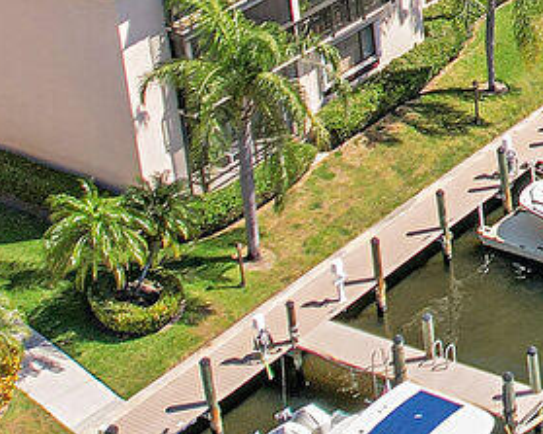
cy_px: -243
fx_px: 1928
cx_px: 991
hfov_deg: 14.1
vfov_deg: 12.2
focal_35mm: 120
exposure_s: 1/1600
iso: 120
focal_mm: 8.38
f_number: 2.8
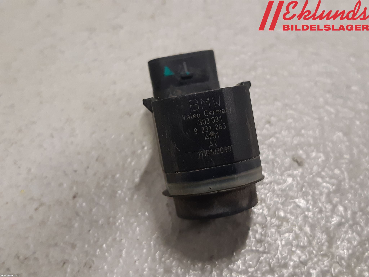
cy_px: 138
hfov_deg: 67.3
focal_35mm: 26
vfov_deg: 53.1
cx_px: 184
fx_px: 277
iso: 160
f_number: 1.7
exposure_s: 1/50
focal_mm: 3.93
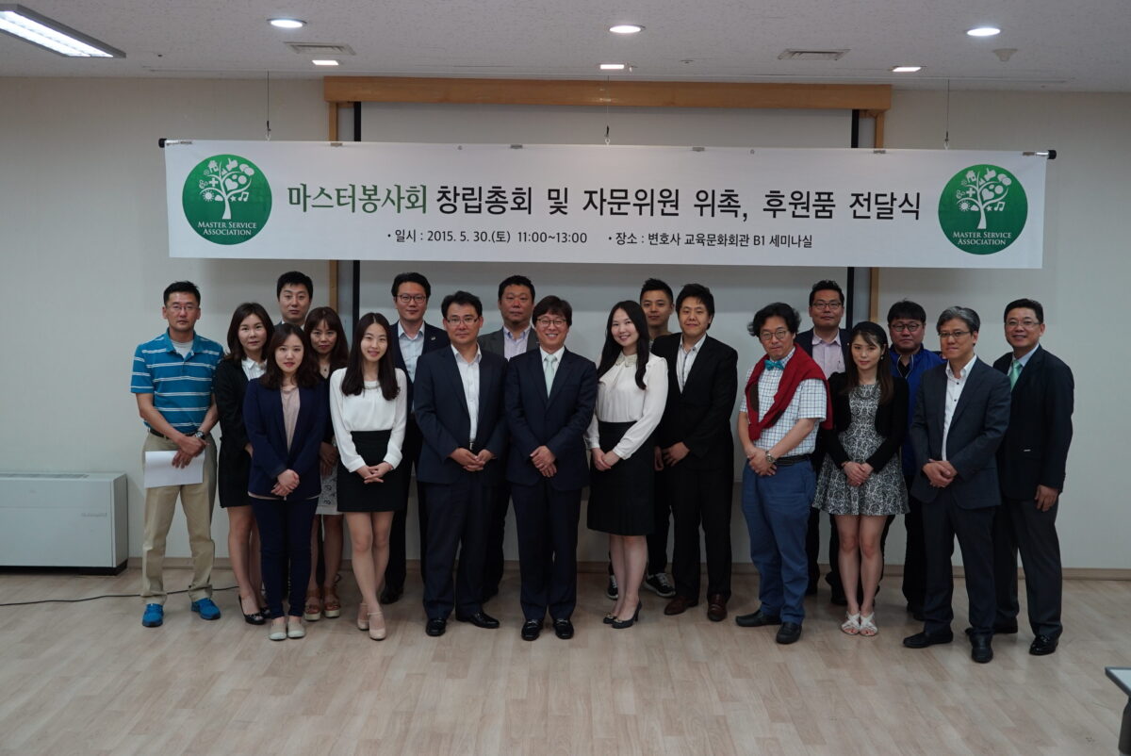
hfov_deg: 49.5
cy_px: 378
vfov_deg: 34.3
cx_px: 566
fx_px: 1226
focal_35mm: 39
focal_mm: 39
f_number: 4
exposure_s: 1/160
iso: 1000
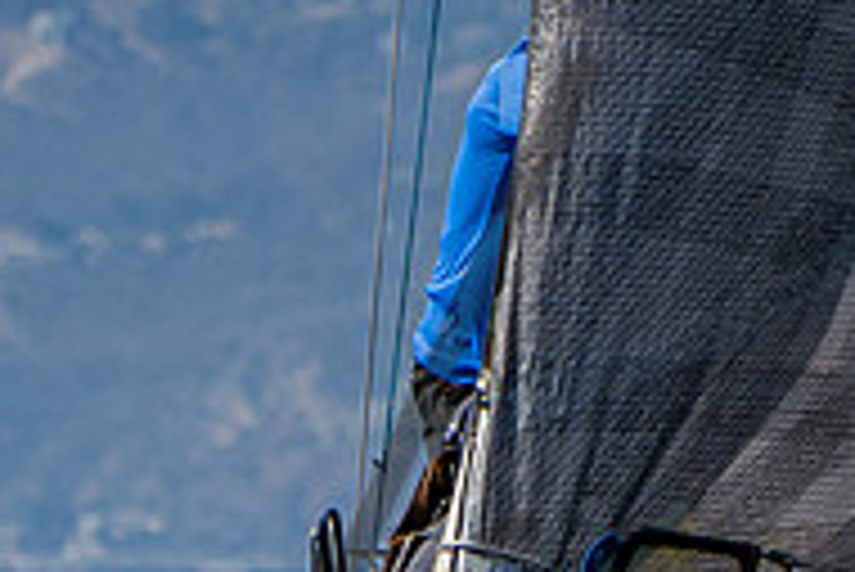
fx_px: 36768
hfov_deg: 1.3
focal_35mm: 1547
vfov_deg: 0.9
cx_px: 1950
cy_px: -121
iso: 100
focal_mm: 195
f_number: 5.3
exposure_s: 1/1250
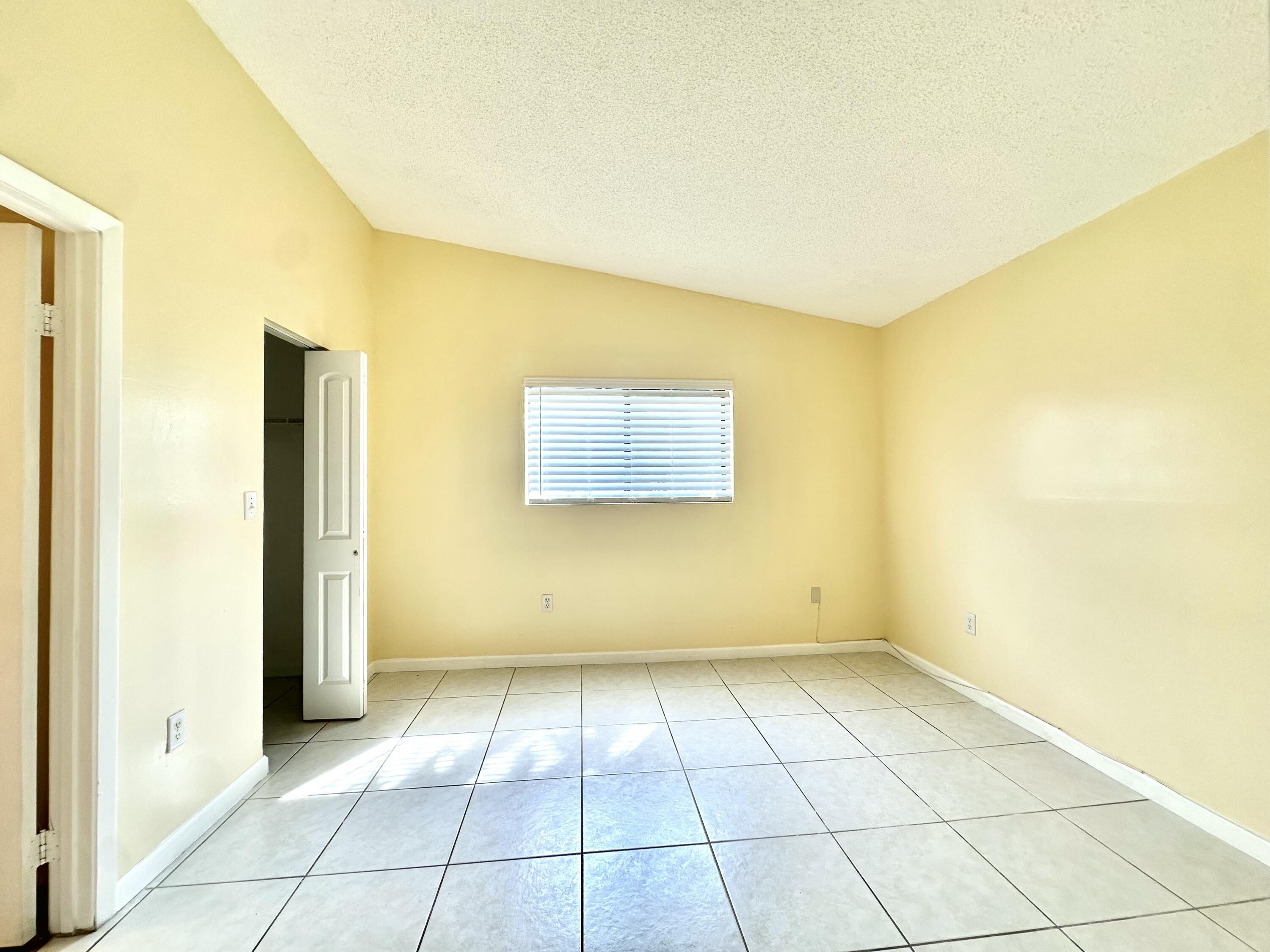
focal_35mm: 14
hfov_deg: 102.1
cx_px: 635
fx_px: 514
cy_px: 476
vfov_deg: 85.7
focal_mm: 2.22
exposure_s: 1/156
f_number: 2.2
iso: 40
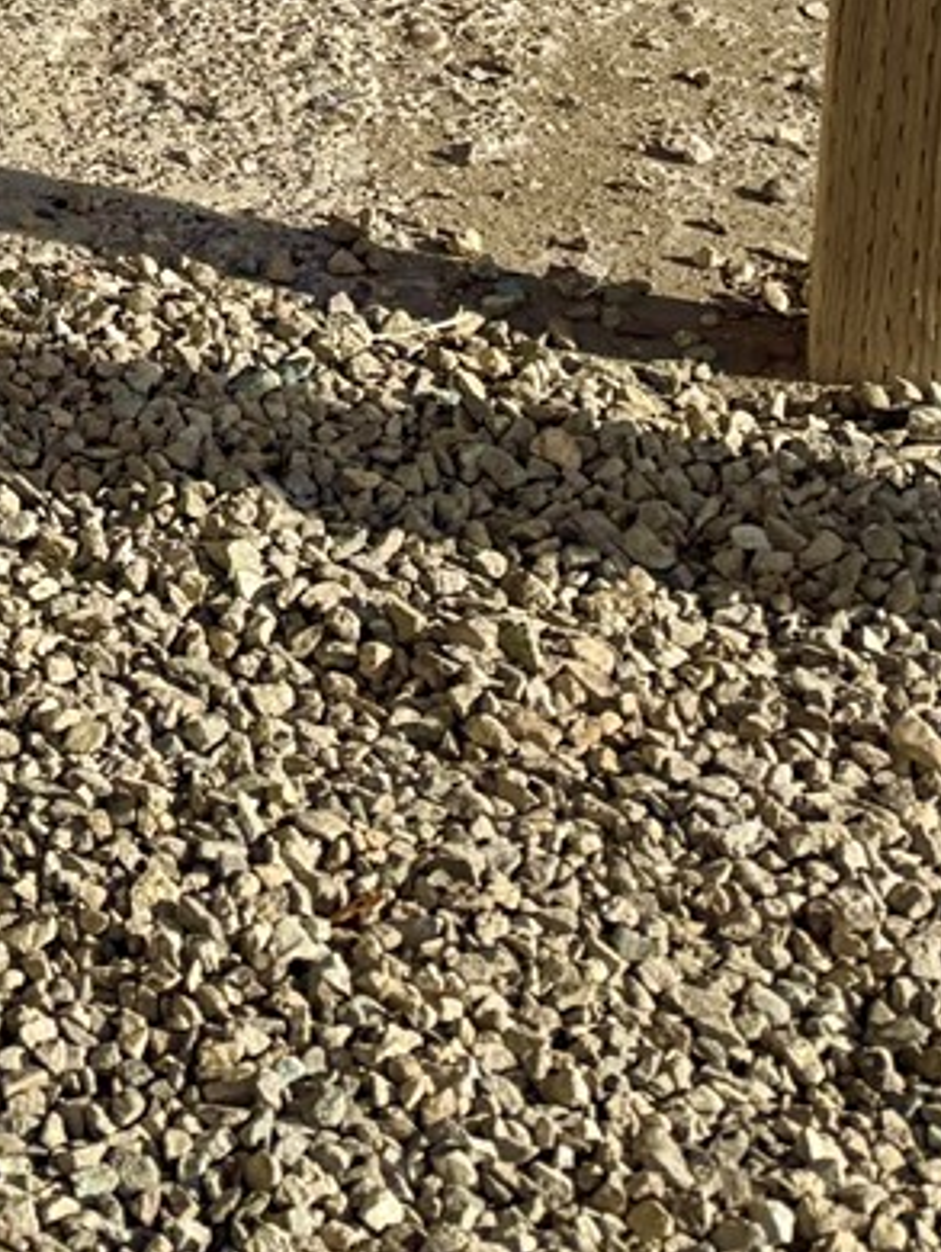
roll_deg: +0.9
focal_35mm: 126
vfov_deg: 14.0
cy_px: -944
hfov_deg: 10.8
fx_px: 4562
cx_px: -902
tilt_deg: -12.7
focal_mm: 6.76
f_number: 1.78
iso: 80
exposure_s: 1/3584
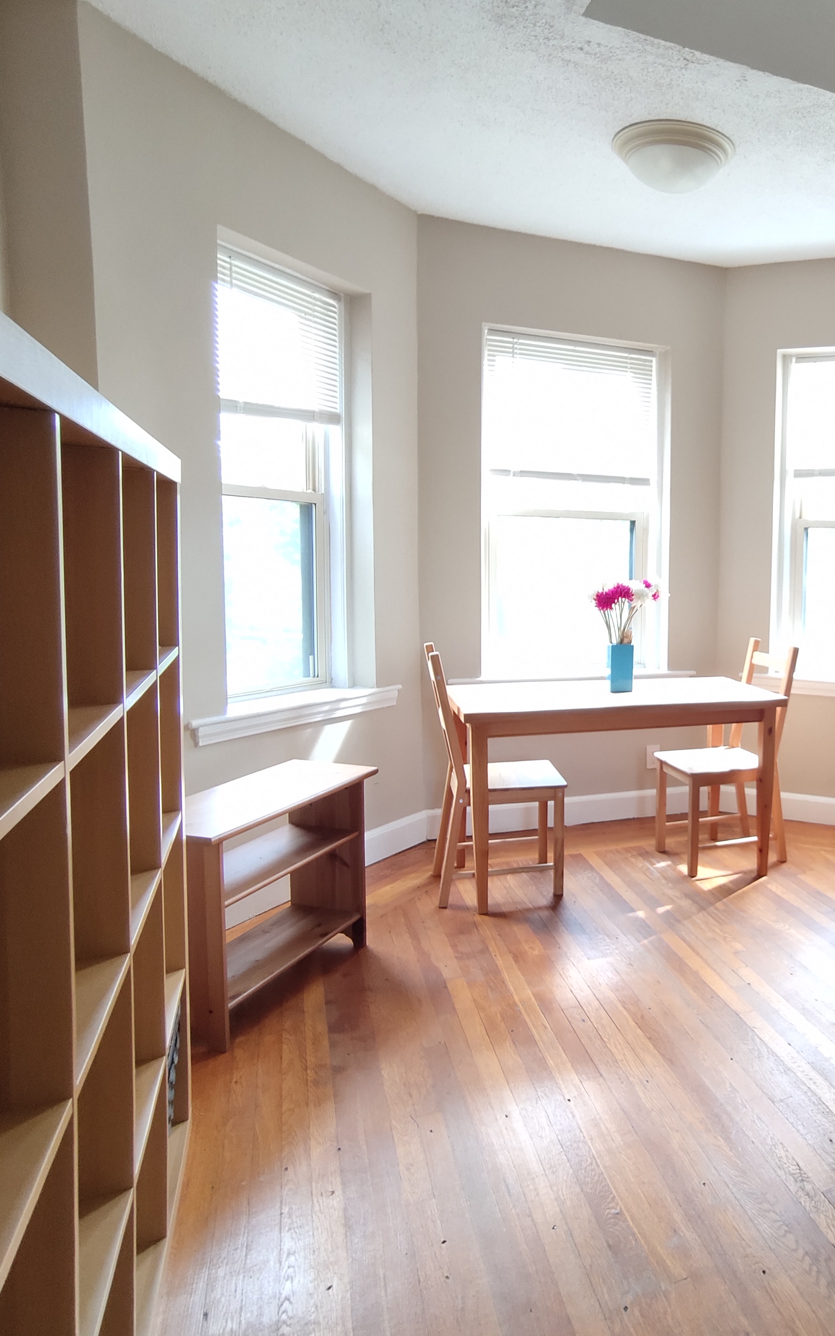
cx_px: 711
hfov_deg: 48.8
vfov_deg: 77.2
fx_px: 837
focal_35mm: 23
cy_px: 657
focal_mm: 2.15
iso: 453
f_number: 2.2
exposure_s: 1/33
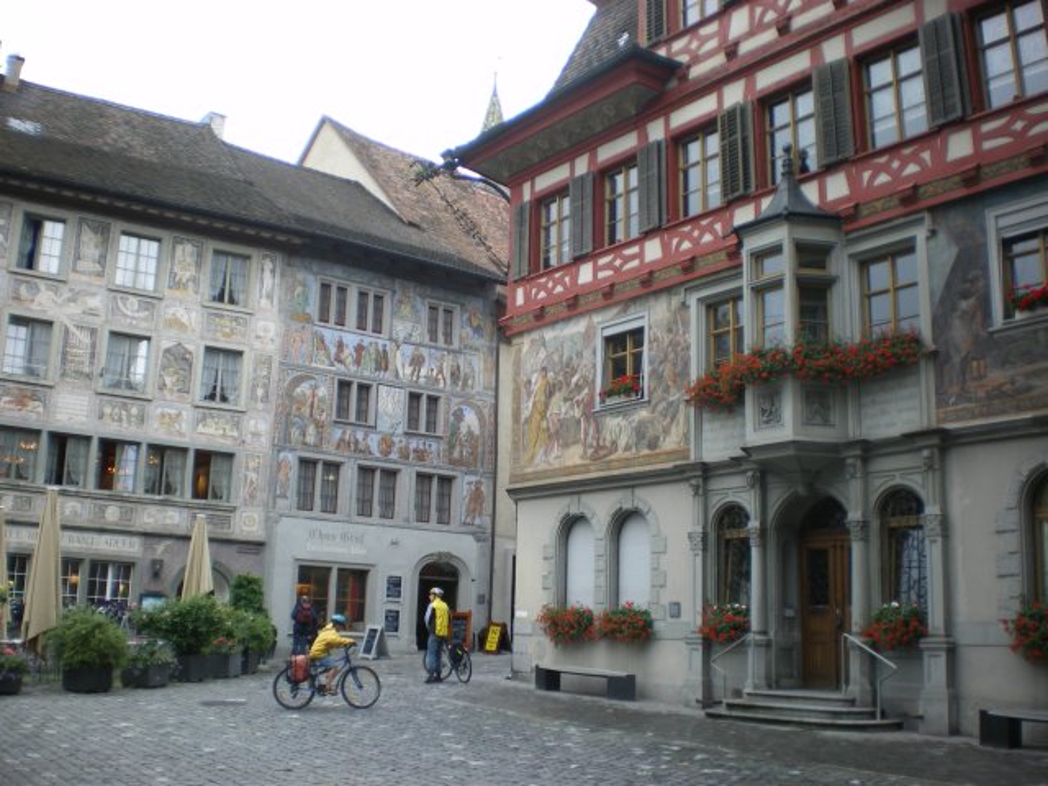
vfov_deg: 39.7
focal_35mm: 36
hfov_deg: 51.4
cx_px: 524
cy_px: 393
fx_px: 1090
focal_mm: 6.3
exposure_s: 1/50
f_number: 3.1
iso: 64
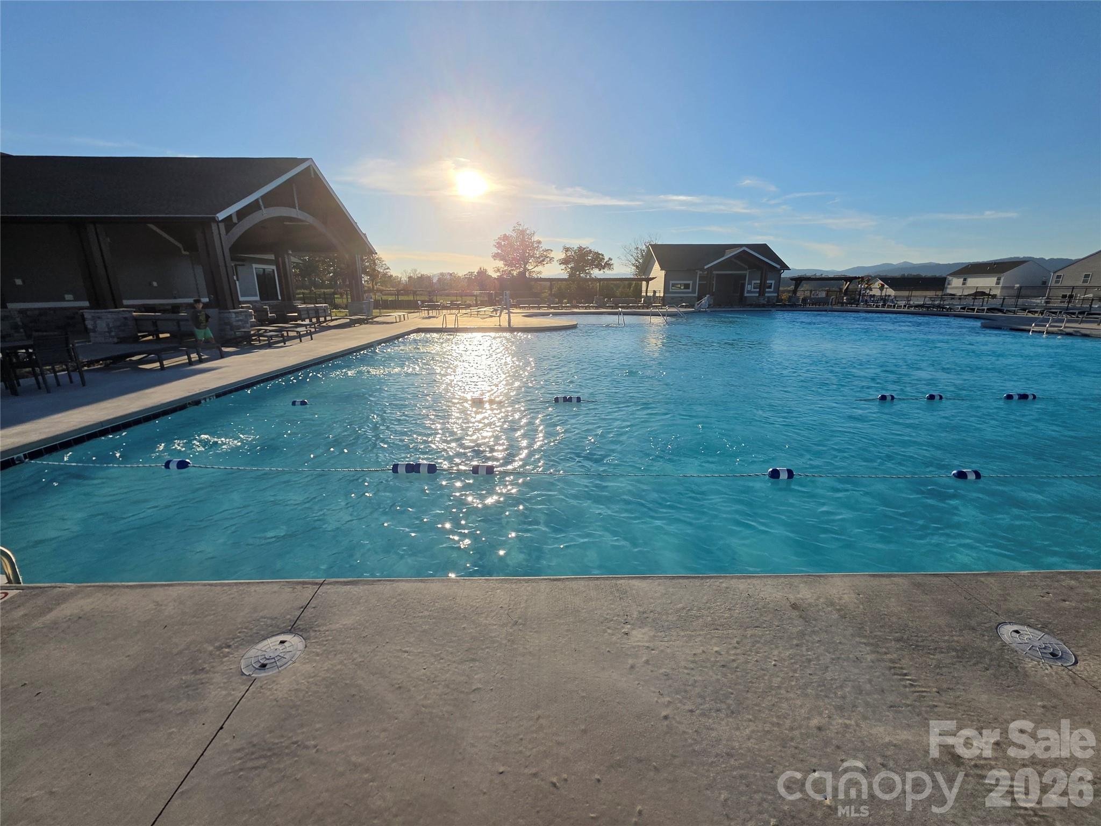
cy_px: 413
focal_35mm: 13
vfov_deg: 89.9
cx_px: 550
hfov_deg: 106.2
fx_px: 413
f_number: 1.9
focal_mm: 2.2
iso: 40
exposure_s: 1/5818
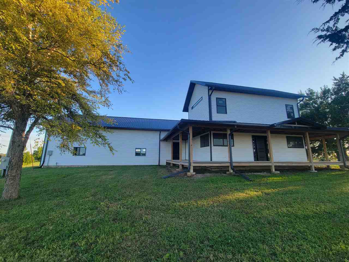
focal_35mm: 13
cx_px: 174
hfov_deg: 106.2
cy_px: 131
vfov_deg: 89.9
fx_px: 131
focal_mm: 2.2
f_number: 2.2
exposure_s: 1/387
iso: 50
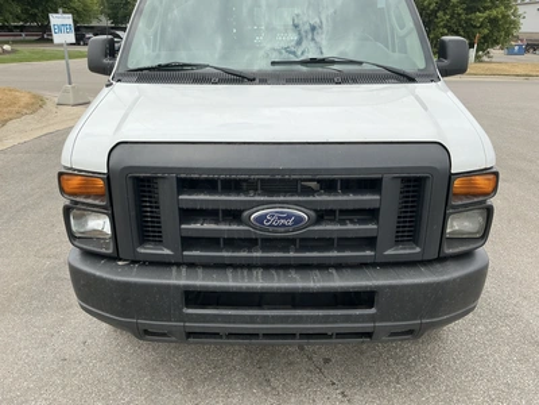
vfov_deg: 49.7
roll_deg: -0.6
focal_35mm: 28
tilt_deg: -19.5
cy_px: 202
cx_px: 270
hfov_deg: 63.4
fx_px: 436
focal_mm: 3
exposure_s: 1/978
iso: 25
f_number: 1.8
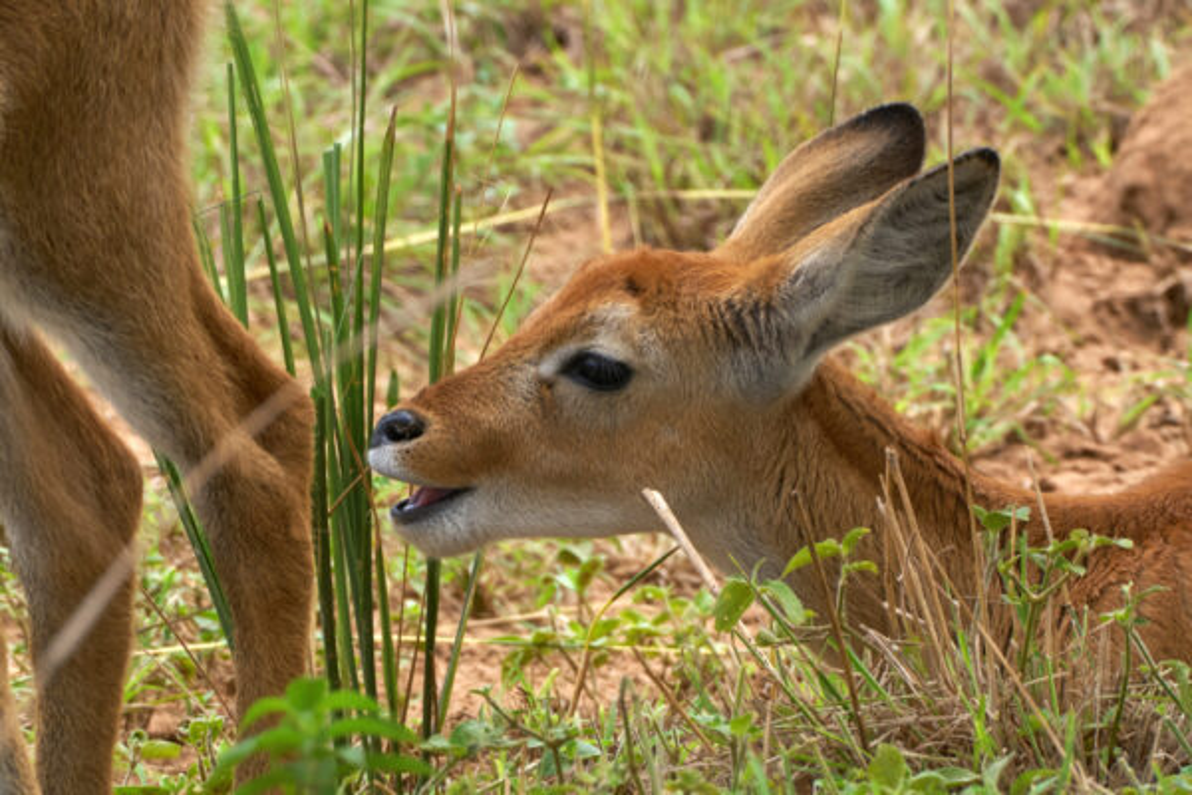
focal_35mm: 800
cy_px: 398
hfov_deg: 2.6
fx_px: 26487
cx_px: 596
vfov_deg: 1.7
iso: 1600
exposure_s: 1/200
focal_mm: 800
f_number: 29
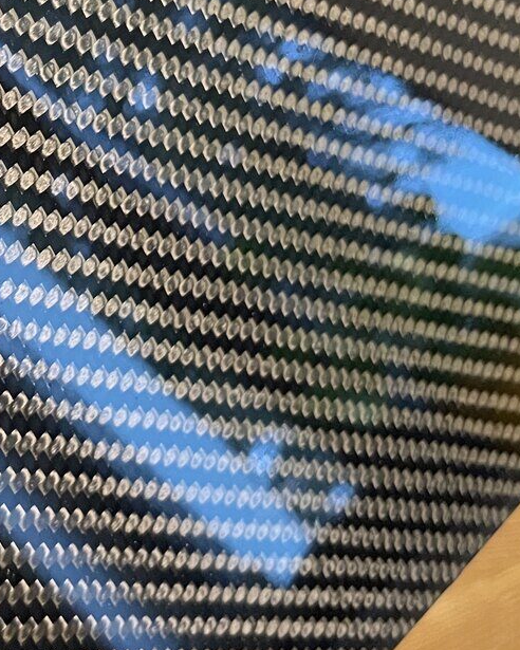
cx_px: -43
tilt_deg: -59.8
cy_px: 189
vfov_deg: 28.4
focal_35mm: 66
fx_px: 1270
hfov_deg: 22.0
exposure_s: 1/25
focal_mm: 4.2
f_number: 1.6
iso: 500
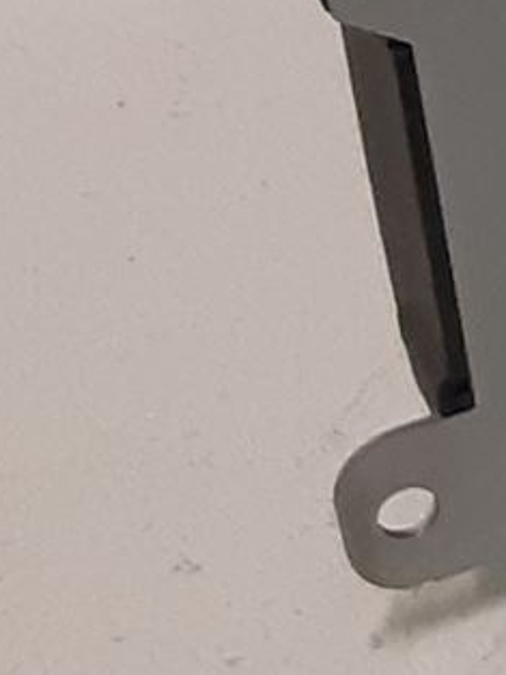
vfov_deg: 11.6
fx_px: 3311
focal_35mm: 170
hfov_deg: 7.6
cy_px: 280
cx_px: 1557
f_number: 1.7
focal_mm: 3.93
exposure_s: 1/60
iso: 200
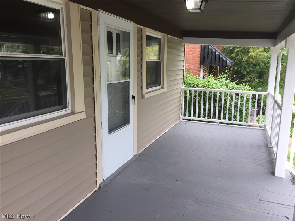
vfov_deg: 48.2
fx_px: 247
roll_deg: -1.2
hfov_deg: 61.7
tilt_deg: -9.7
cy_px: 110
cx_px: 148
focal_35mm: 29
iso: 32
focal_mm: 4.15
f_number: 2.2
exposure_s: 1/120
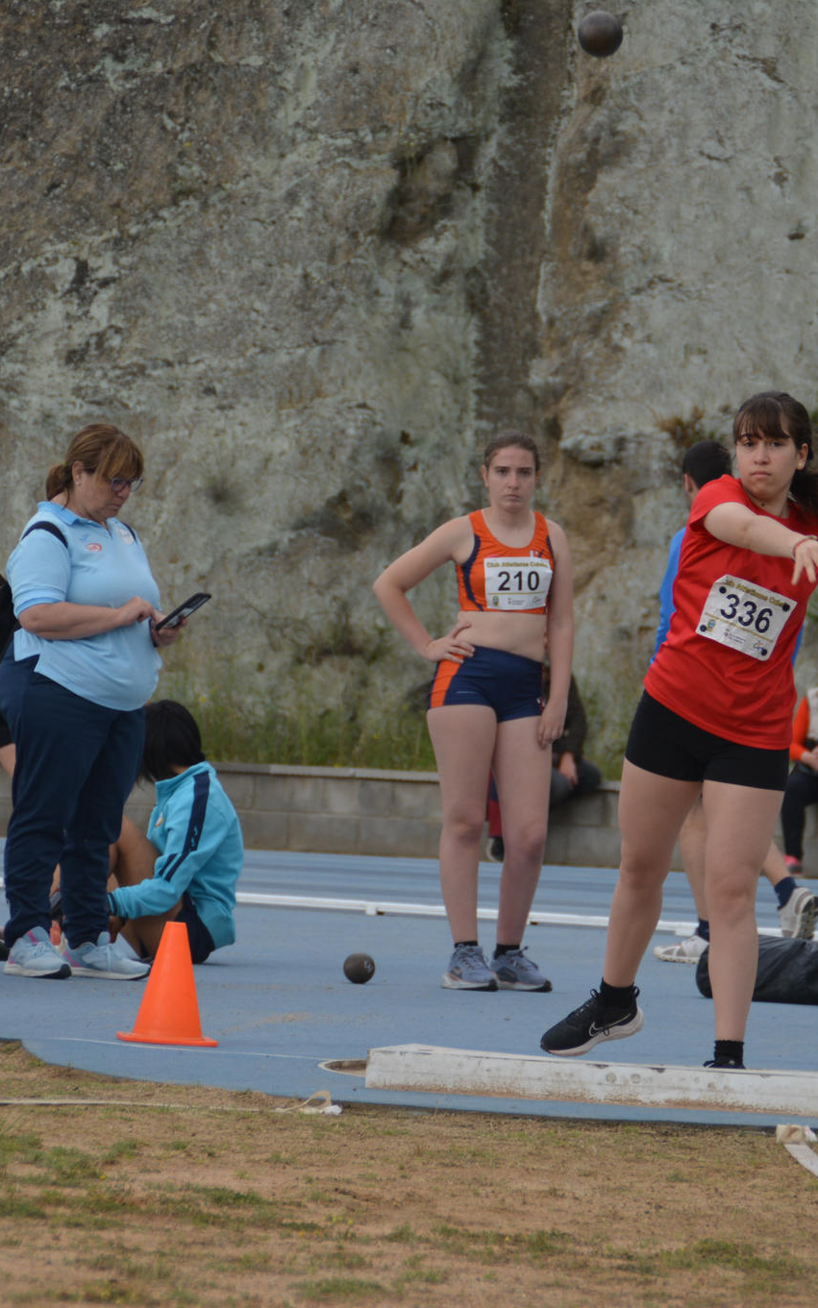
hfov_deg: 4.8
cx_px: 552
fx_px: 9842
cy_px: 655
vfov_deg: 7.6
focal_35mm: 276
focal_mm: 120
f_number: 6
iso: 200
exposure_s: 1/500
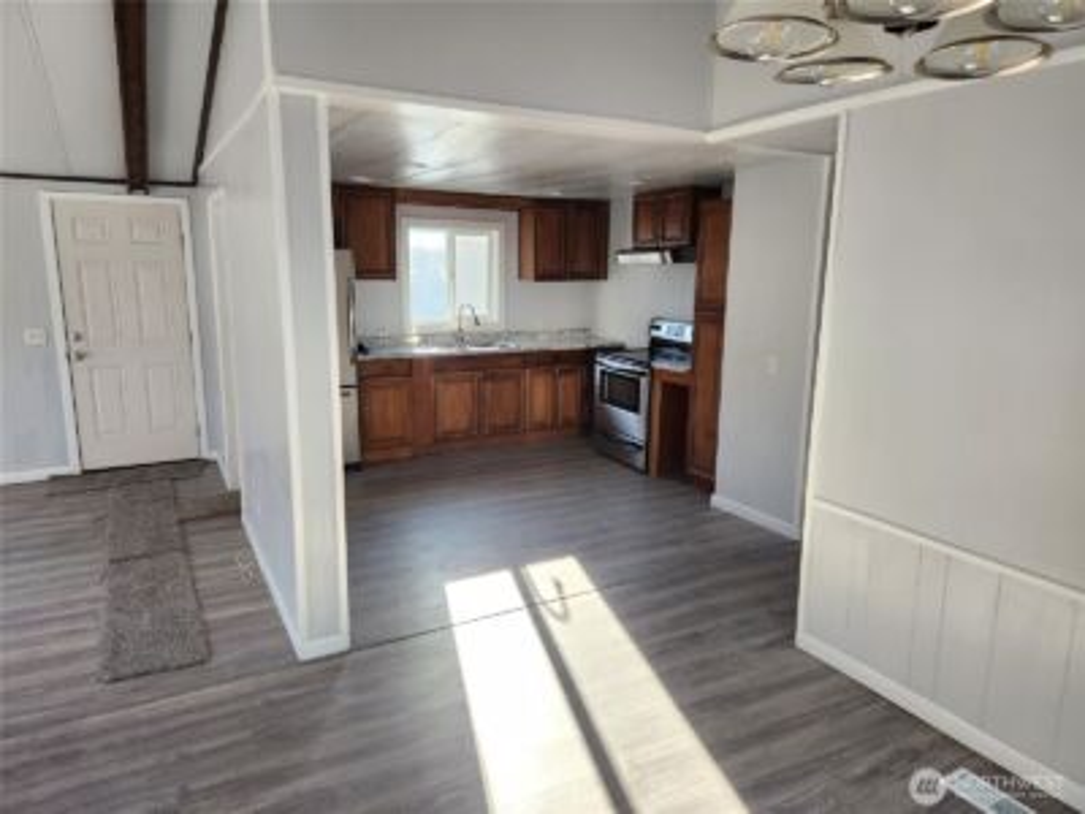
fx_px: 721
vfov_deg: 58.9
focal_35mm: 23
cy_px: 407
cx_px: 542
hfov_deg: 73.9
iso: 125
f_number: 1.8
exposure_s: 1/180
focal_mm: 5.4
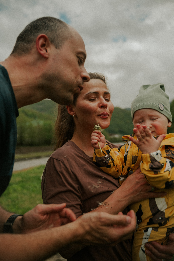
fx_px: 217
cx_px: 92
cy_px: 123
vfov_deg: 61.9
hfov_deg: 43.6
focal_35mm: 30
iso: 100
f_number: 2.8
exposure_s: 1/125
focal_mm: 28
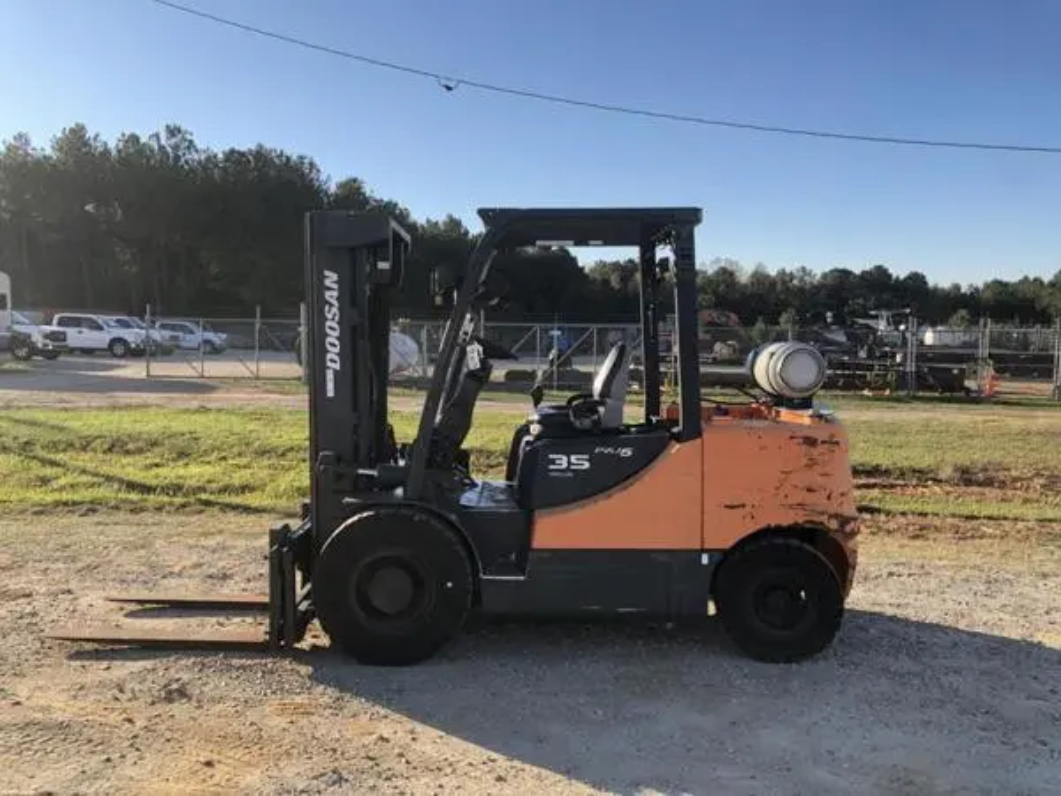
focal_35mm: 28
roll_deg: -0.3
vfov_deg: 49.7
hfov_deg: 63.4
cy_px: 398
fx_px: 858
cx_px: 530
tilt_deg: -3.3
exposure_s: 1/345
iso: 20
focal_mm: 4
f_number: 1.8
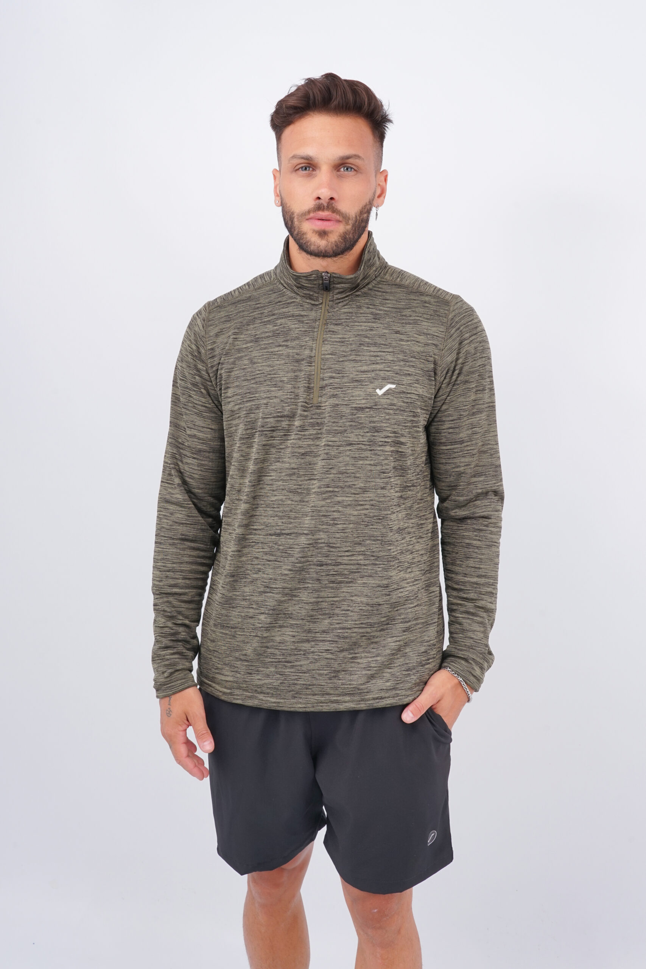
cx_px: 323
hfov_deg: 32.6
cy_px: 484
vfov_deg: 47.4
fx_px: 1103
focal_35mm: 41
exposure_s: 1/125
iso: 160
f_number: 14
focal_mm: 41
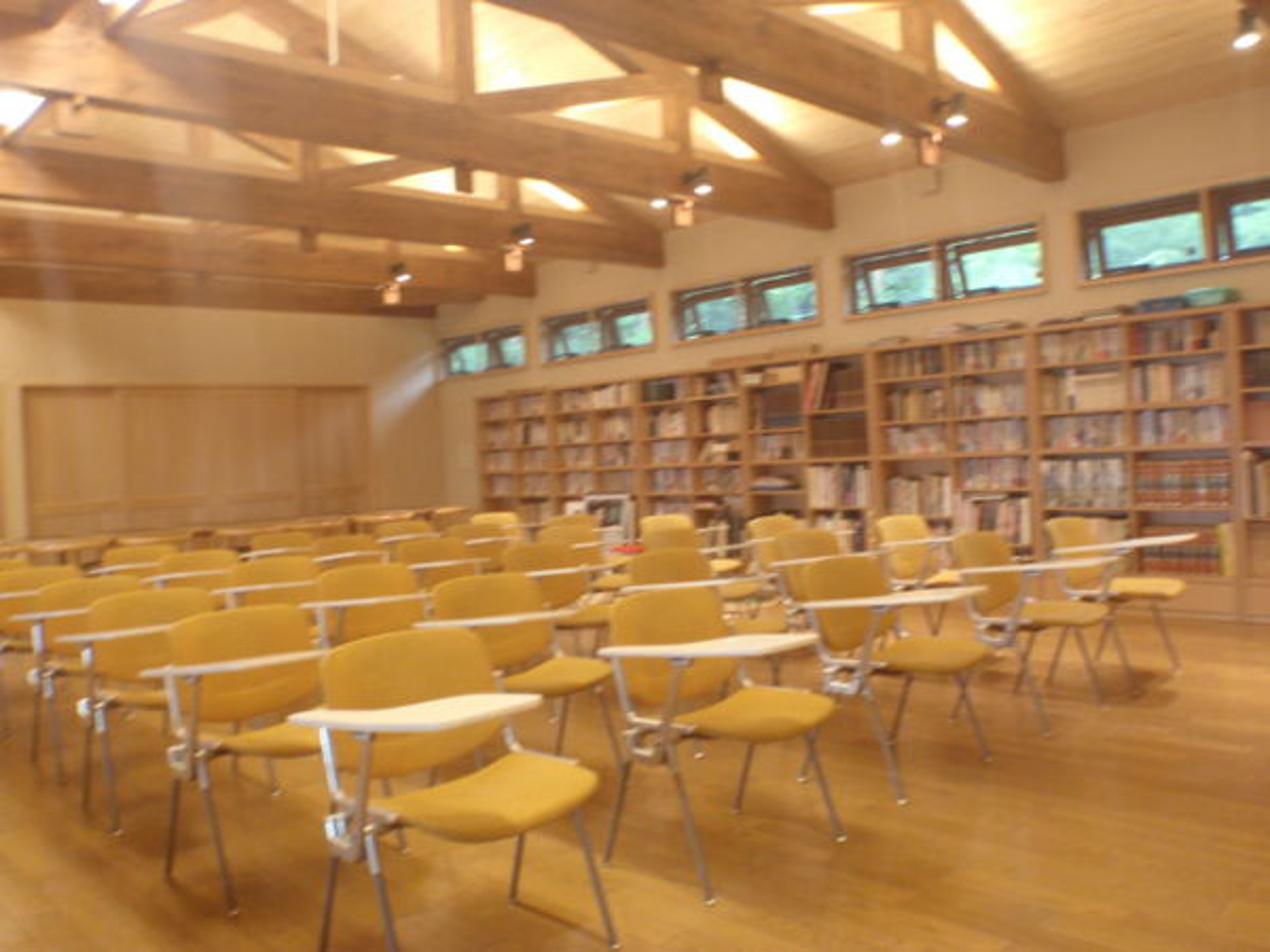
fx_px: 1027
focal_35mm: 28
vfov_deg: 49.7
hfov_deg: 63.4
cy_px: 476
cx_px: 635
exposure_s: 1/10
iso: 200
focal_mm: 5
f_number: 3.5
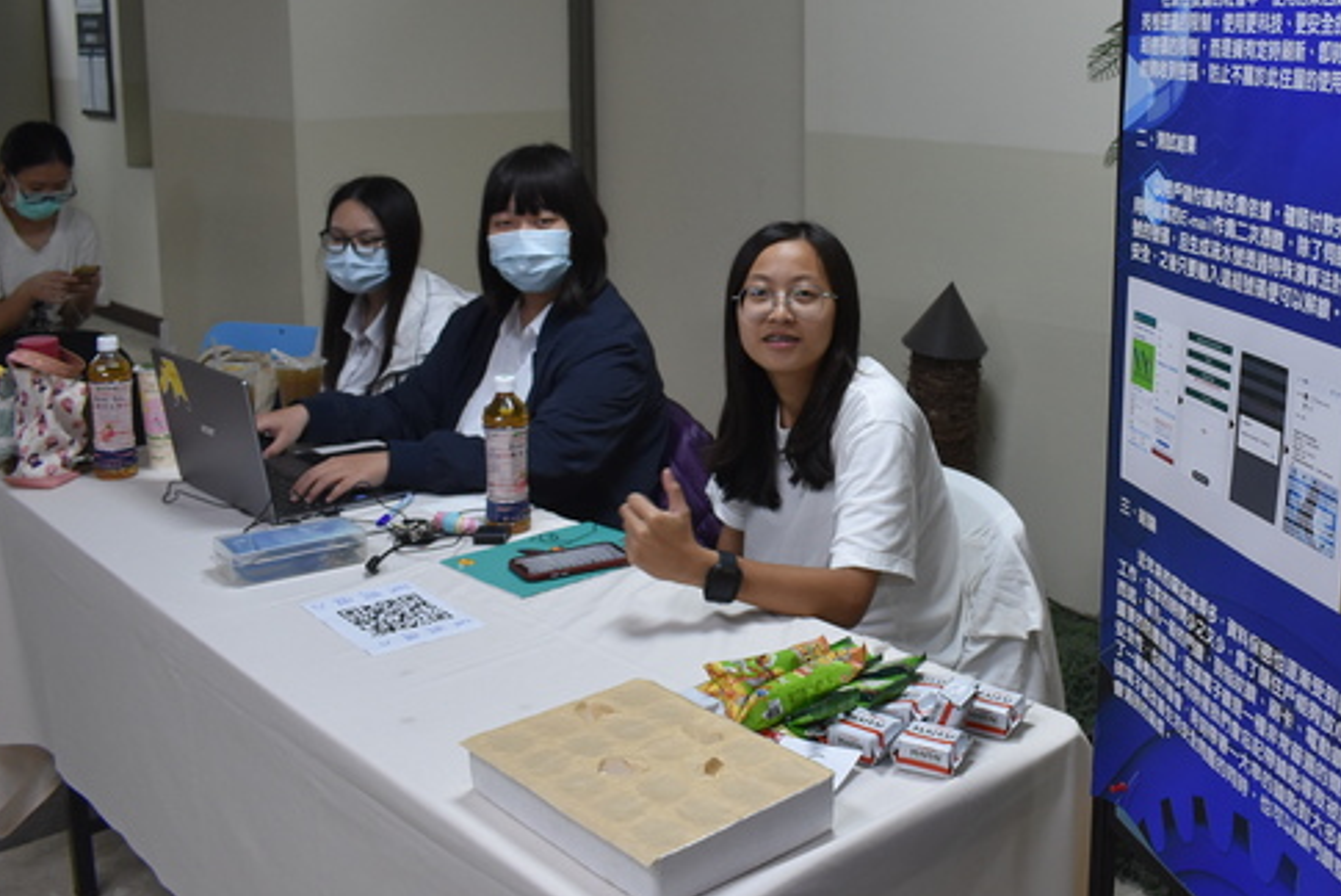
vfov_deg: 34.0
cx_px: 885
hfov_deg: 48.8
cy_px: 310
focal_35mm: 39
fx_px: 1454
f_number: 5
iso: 800
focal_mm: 18
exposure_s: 1/100
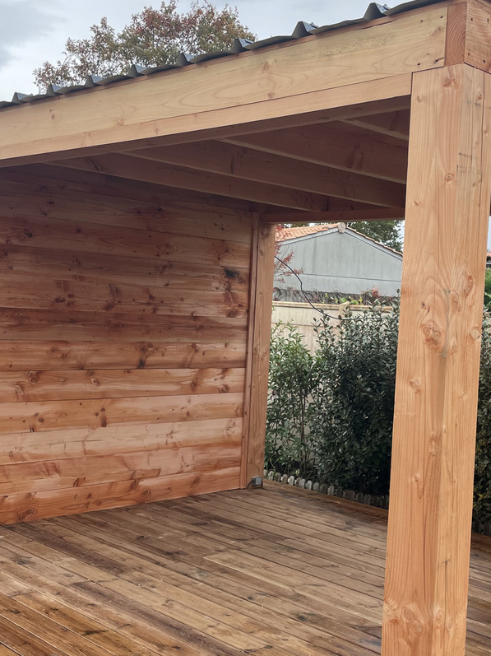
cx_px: 332
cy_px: 345
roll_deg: -3.1
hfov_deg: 30.6
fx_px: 890
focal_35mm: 47
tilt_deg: -2.0
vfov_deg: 40.4
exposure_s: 1/121
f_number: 1.6
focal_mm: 4.2
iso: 32
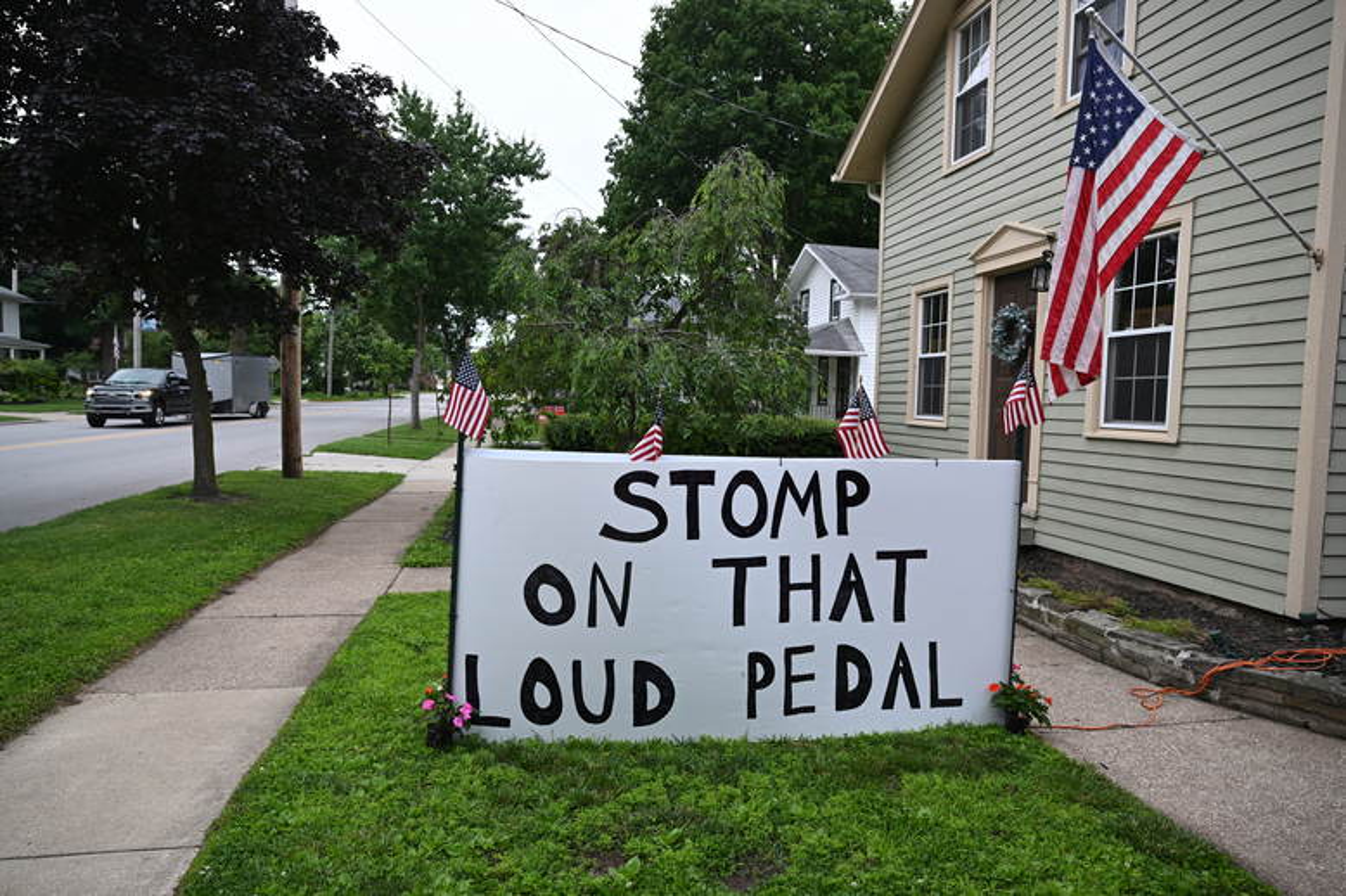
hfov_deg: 73.8
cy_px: 448
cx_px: 673
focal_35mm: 24
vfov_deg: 53.1
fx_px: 897
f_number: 5
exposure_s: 1/160
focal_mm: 24
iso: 500
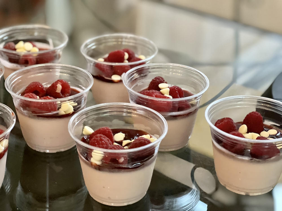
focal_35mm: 77
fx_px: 627
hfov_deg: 25.3
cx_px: 141
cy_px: 106
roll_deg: -0.6
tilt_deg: -25.6
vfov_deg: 19.1
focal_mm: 9
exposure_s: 1/15
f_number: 2.8
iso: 800
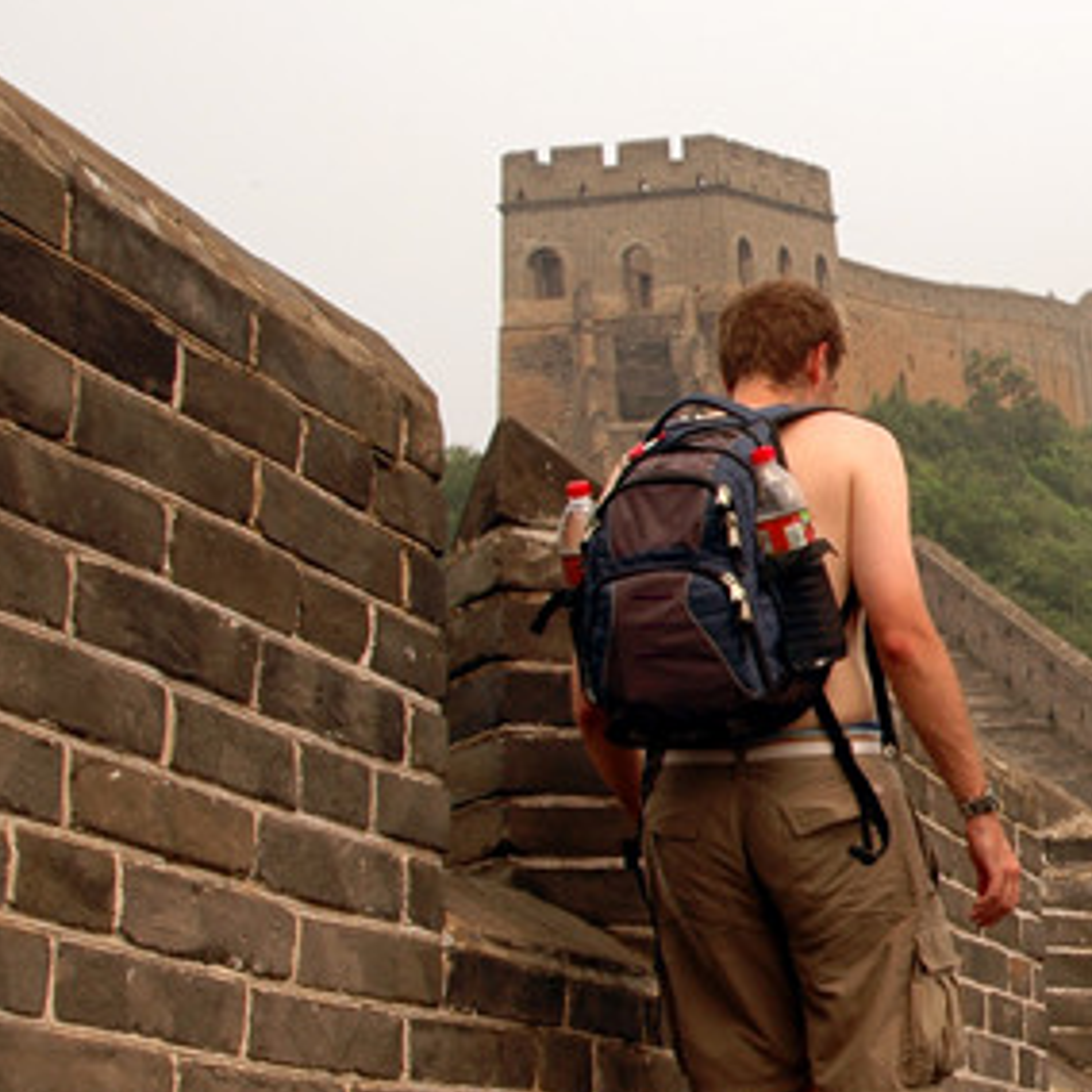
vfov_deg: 20.6
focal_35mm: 84
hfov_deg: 19.0
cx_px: 1457
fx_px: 2998
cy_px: 700
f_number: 9
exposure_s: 1/320
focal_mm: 24
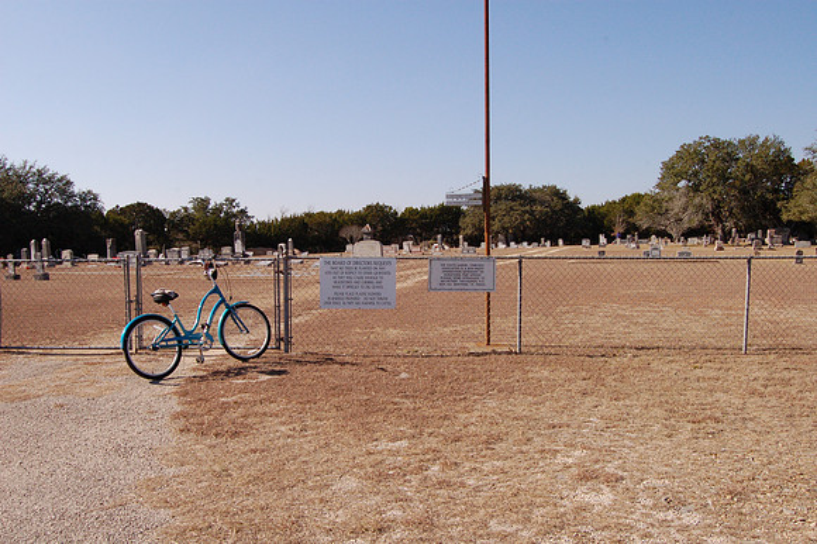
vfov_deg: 43.6
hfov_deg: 62.0
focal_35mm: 30
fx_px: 680
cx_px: 408
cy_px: 272
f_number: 13
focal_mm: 20
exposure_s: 1/640
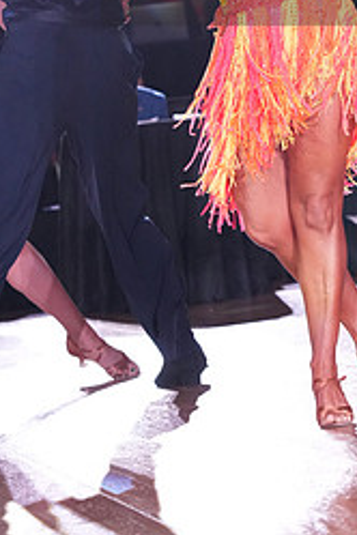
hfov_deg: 6.4
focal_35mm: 214
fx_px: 3183
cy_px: -45
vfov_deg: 9.5
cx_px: 399
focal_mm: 92
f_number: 5
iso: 5000
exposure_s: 1/320
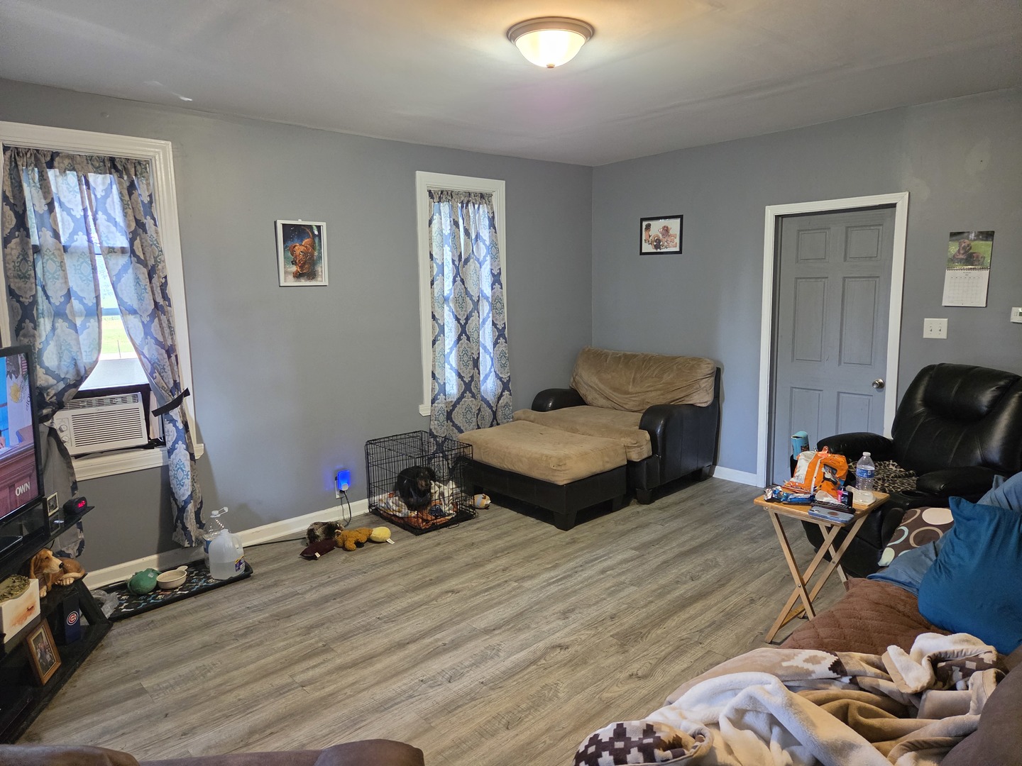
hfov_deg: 73.9
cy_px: 383
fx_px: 679
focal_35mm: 23
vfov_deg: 58.9
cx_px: 511
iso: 640
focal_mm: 5.4
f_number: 1.8
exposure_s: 1/120
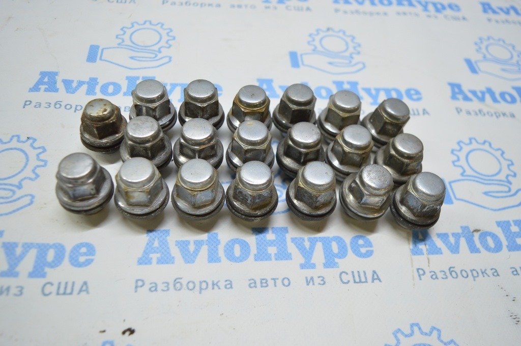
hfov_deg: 59.5
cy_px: 173
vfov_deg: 41.6
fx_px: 455
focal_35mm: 32
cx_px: 260
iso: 400
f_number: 3.8
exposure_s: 1/60
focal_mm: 21
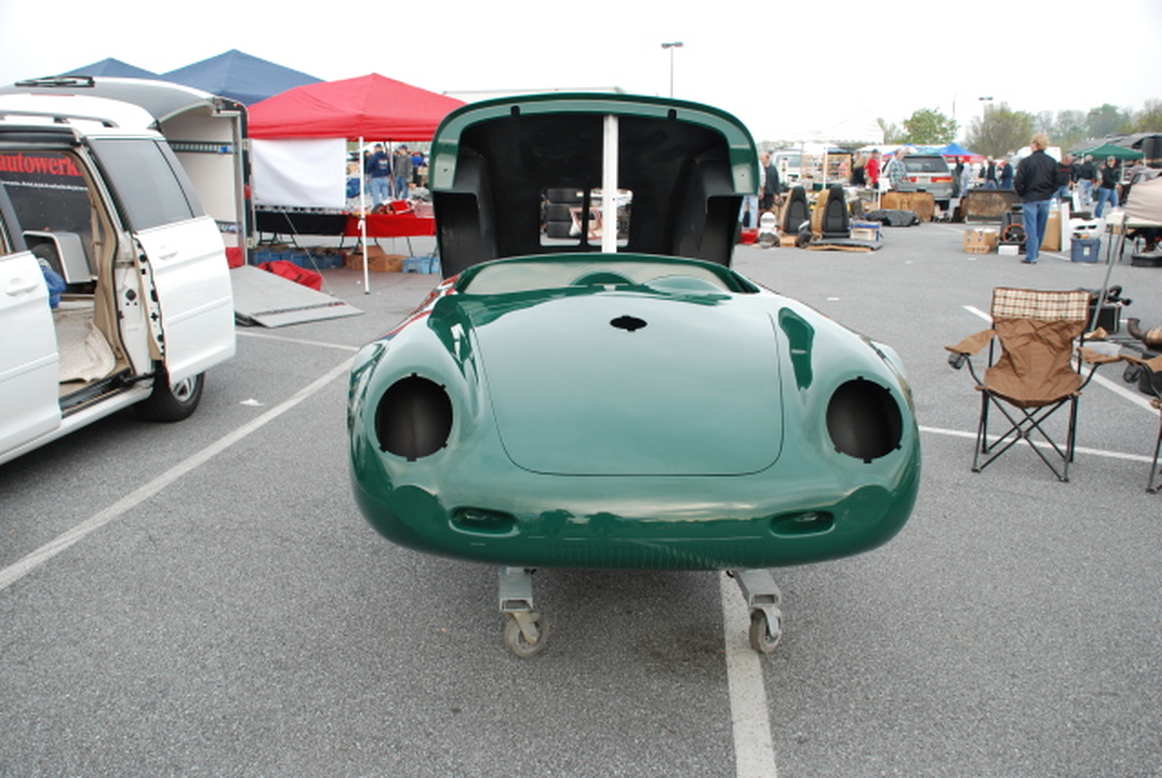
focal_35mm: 36
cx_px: 581
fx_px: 1164
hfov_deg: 53.1
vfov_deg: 37.0
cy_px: 389
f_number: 4.5
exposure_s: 1/80
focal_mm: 24
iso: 100
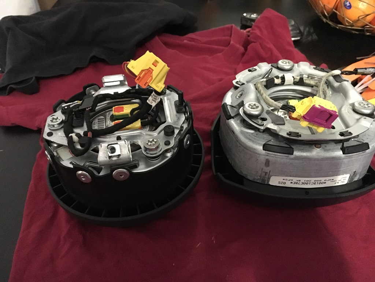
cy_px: 141
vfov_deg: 48.2
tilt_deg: -43.0
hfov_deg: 61.7
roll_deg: +0.8
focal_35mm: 29
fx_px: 314
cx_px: 188
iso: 1000
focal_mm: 4.15
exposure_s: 1/17
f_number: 2.2
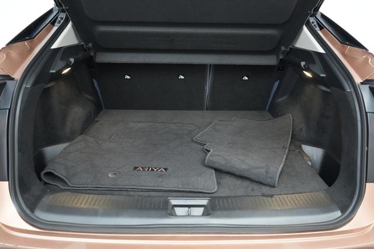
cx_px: 187
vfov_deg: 49.5
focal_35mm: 26
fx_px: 270
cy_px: 124
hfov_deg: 69.4
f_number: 2.8
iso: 8000
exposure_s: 1/160
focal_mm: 26
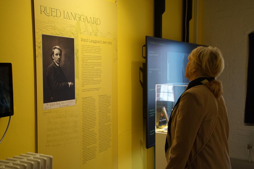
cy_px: 84
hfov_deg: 46.4
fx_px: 296
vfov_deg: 31.9
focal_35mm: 42
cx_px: 127
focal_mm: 28
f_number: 4
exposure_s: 1/160
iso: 1000
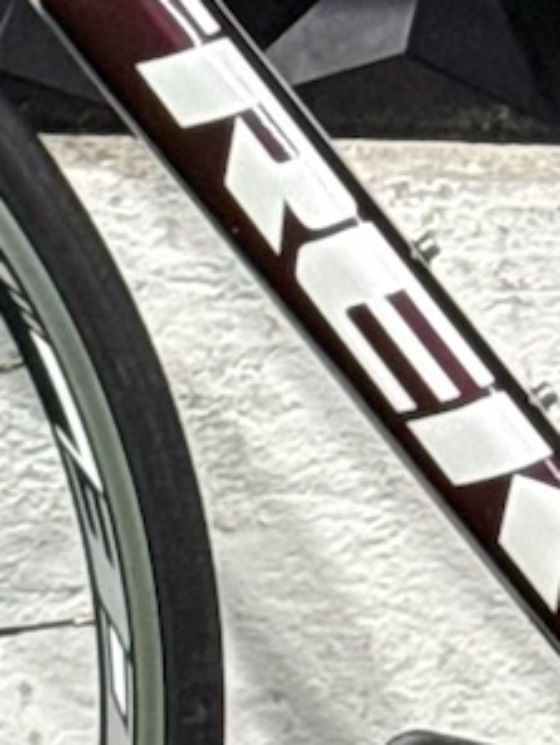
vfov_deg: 5.8
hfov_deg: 4.5
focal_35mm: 331
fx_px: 7135
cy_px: -715
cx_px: 63
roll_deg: -2.8
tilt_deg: -5.6
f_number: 1.78
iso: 160
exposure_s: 1/60
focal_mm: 6.76
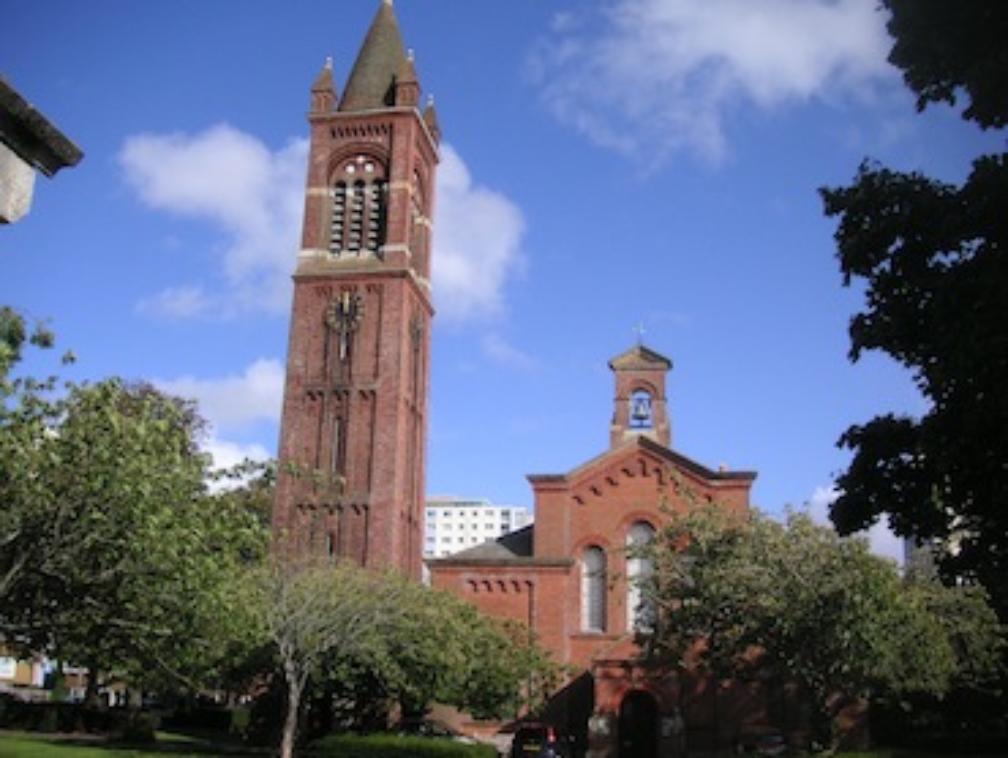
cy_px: 379
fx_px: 1078
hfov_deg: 50.1
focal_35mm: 37
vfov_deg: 38.7
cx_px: 504
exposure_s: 1/180
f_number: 6.7
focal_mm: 6.1
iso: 50
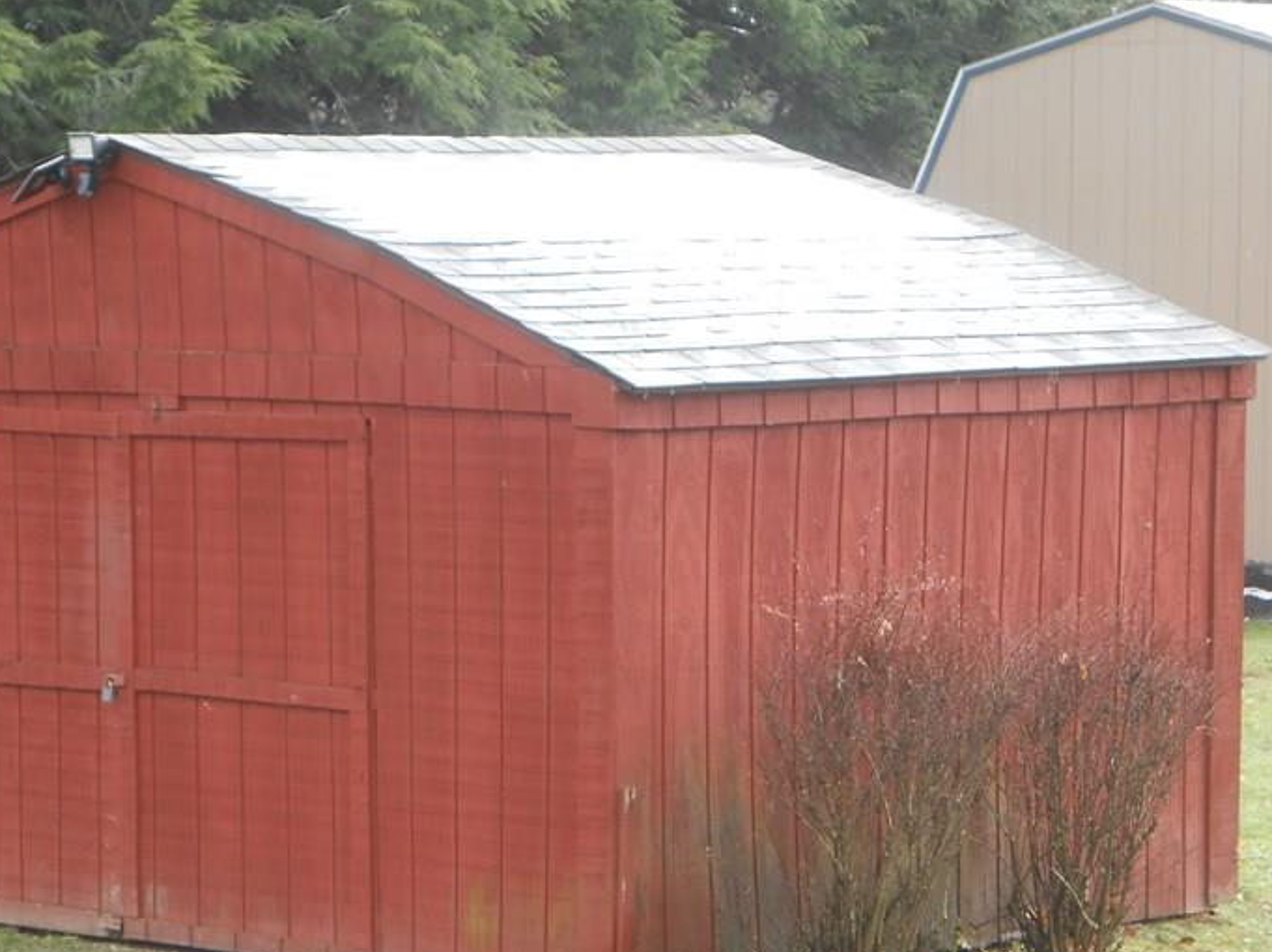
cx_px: 362
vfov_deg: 9.4
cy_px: 650
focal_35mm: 158
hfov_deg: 12.5
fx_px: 5803
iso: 80
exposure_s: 1/60
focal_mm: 18.7
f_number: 5
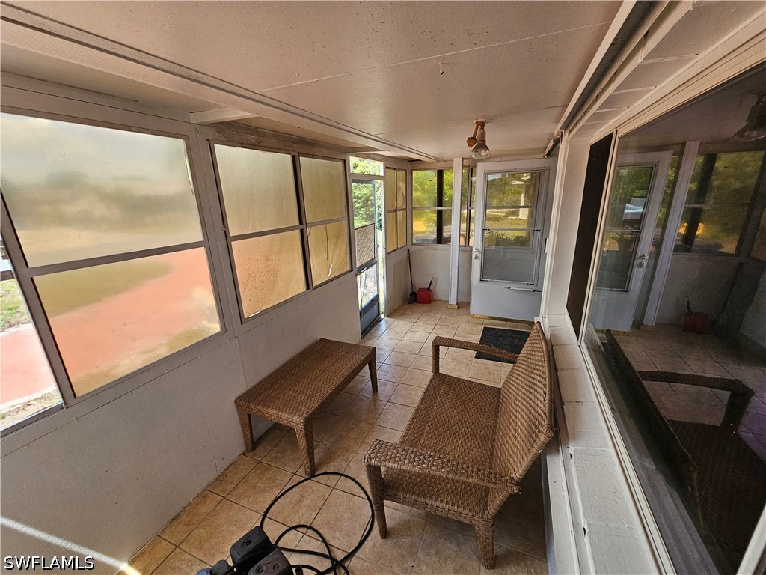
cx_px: 383
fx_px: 288
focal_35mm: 13
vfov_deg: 89.9
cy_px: 288
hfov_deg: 106.2
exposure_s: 1/359
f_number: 2.2
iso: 160
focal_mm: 2.2
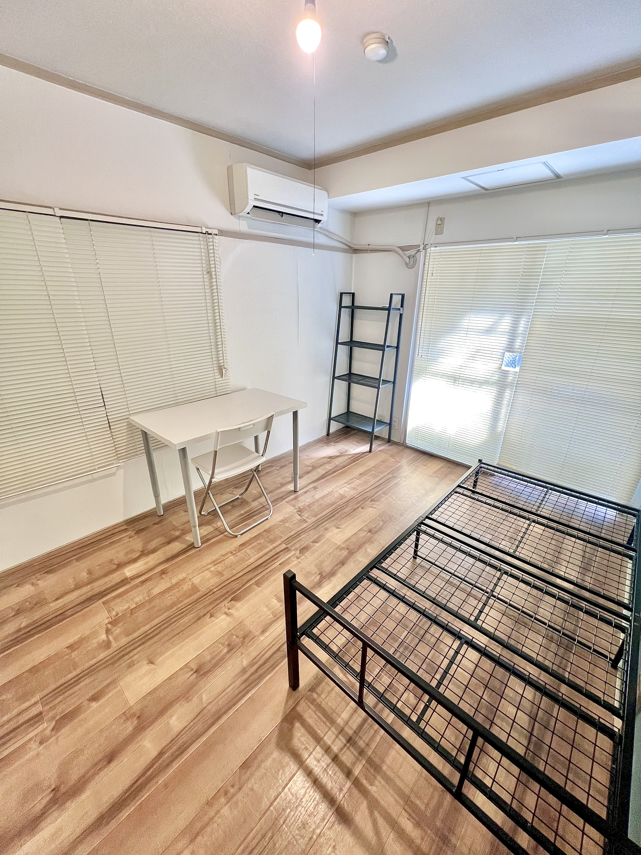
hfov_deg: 89.9
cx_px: 320
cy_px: 428
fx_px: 321
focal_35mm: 13
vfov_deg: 106.2
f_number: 1.8
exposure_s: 1/120
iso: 200
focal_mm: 1.57
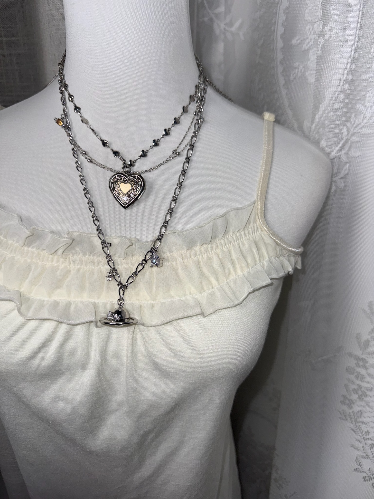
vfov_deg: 71.6
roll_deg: -1.2
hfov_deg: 56.8
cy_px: 250
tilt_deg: -22.9
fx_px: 346
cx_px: 187
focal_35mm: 24
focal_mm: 6.76
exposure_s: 1/677
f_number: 1.78
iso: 50
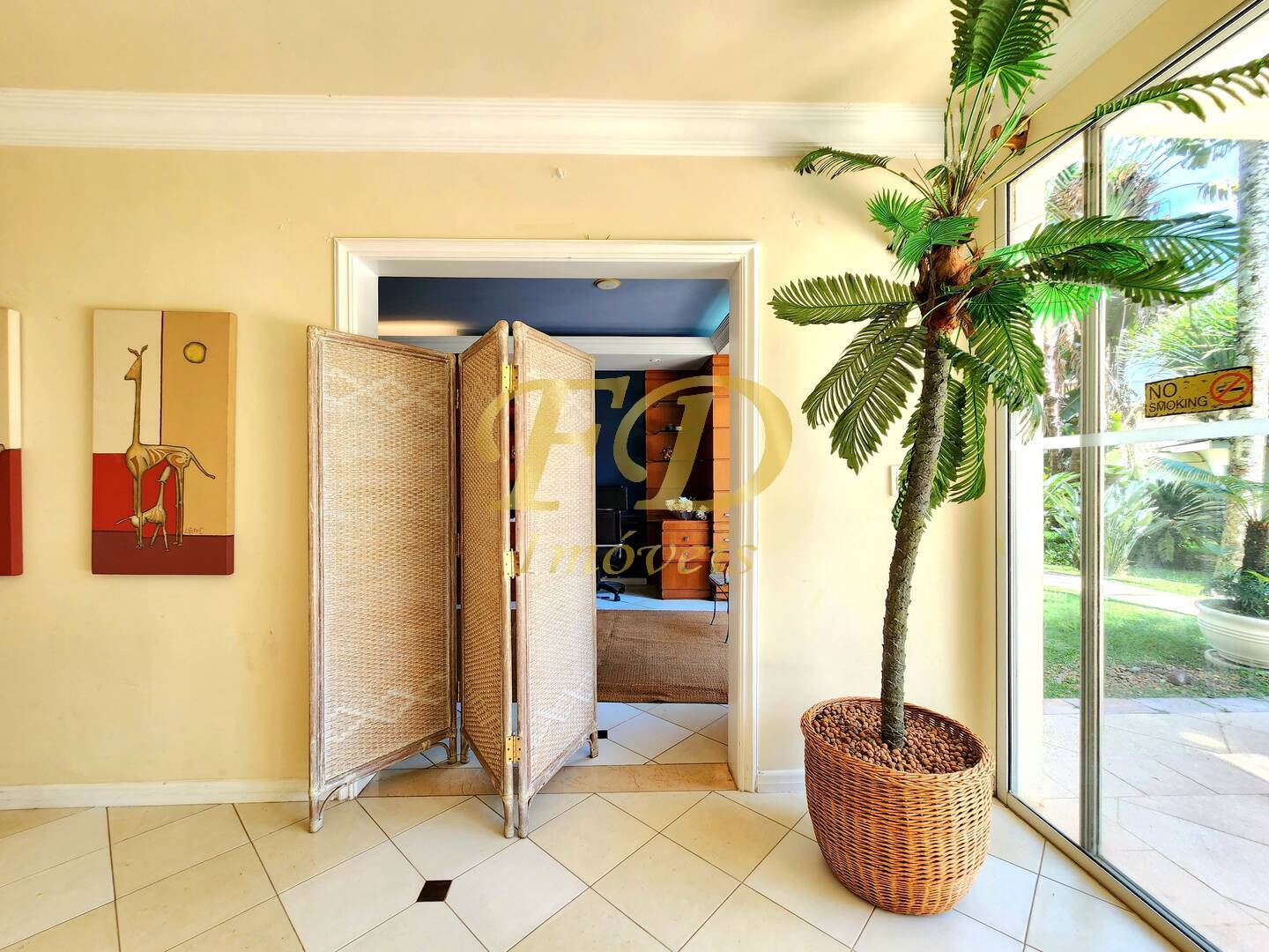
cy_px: 476
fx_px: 477
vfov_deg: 89.9
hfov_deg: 106.2
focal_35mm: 13
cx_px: 634
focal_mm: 2.2
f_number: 2.2
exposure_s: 1/120
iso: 80
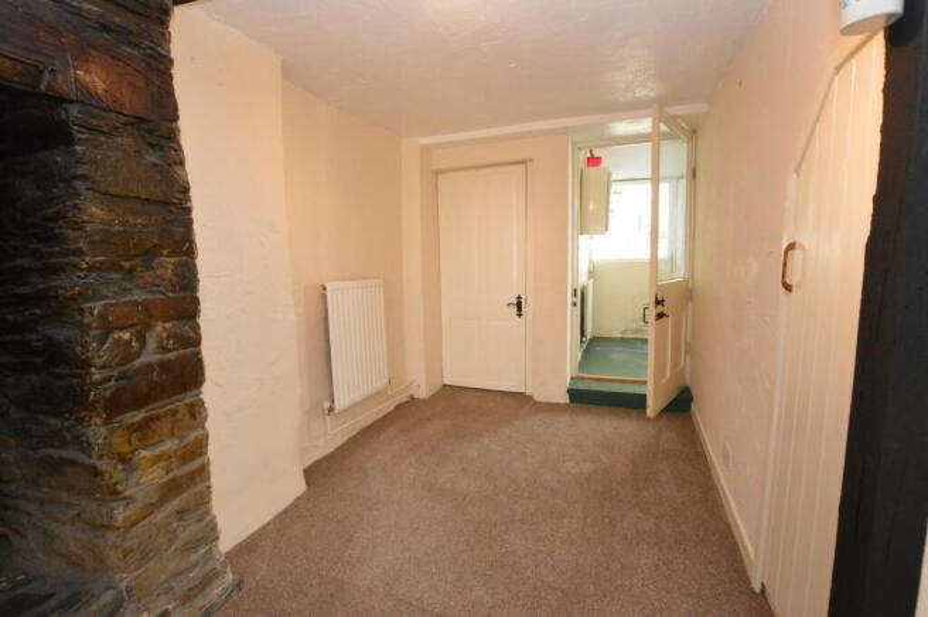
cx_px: 464
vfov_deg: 77.2
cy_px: 308
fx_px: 386
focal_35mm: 15
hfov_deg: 100.4
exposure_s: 1/60
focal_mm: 10
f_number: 8
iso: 2800
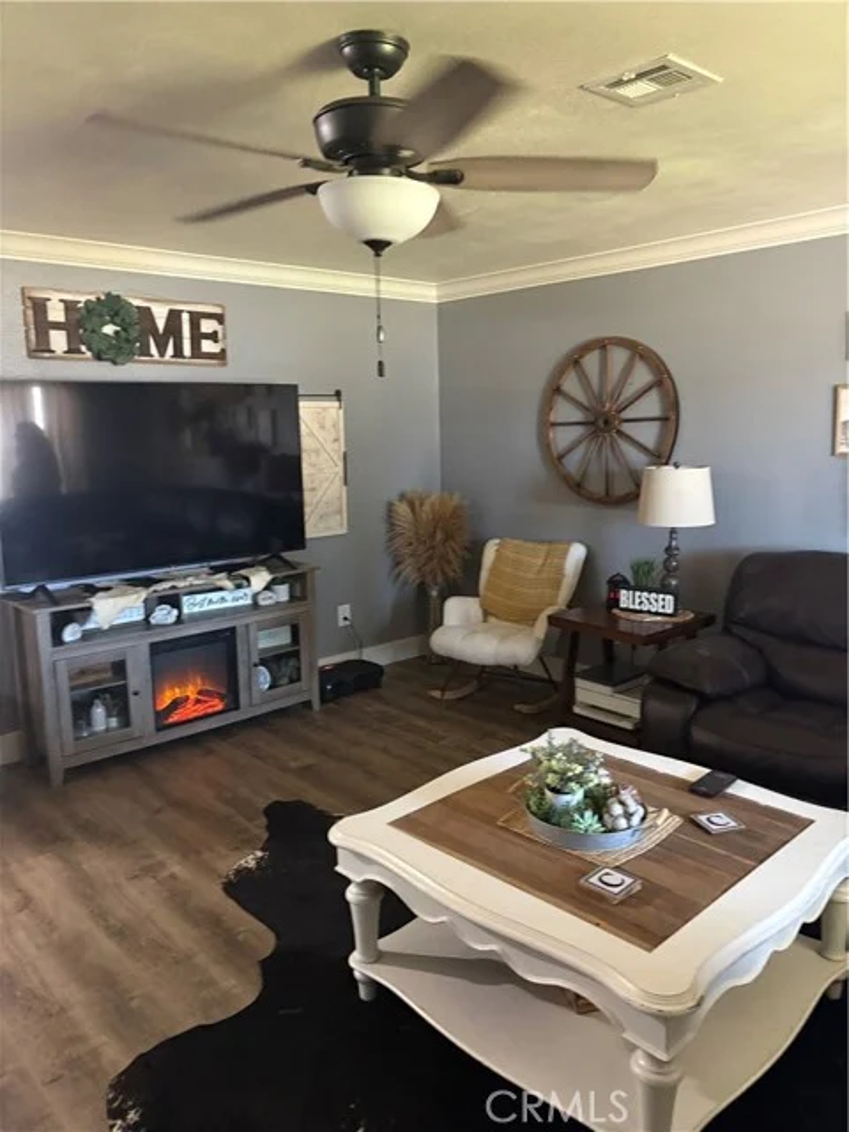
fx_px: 850
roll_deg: +2.2
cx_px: 424
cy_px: 566
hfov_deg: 53.1
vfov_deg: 67.3
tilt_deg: -7.0
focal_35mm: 26
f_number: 1.6
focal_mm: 5.96
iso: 800
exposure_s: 1/30
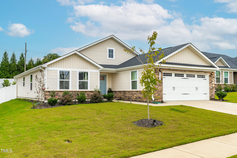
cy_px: 79
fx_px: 230
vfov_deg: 37.9
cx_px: 118
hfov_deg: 54.4
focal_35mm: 35
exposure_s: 1/160
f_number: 8
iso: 100
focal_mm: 35
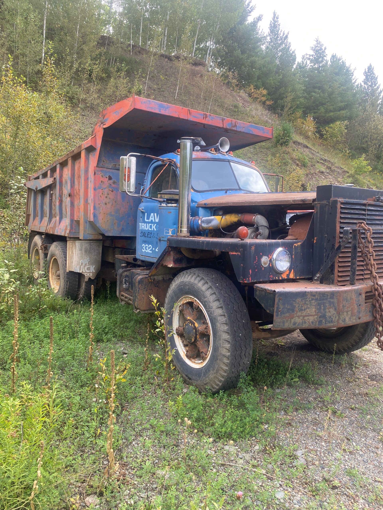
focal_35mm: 26
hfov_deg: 53.1
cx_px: 192
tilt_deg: -5.9
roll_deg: -0.5
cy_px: 255
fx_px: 384
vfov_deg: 67.3
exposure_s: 1/345
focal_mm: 4.25
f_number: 1.8
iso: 32
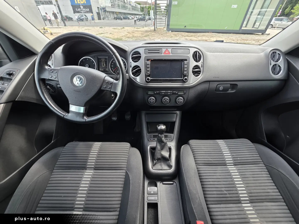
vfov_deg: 89.9
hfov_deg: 106.2
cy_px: 112
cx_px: 150
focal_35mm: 13
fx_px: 112
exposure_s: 1/100
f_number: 1.9
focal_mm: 2.2
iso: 32
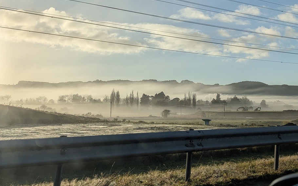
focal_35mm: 45
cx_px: 173
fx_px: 365
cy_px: 84
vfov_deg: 28.6
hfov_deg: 44.2
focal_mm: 6.9
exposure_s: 1/2463
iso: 17
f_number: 1.68
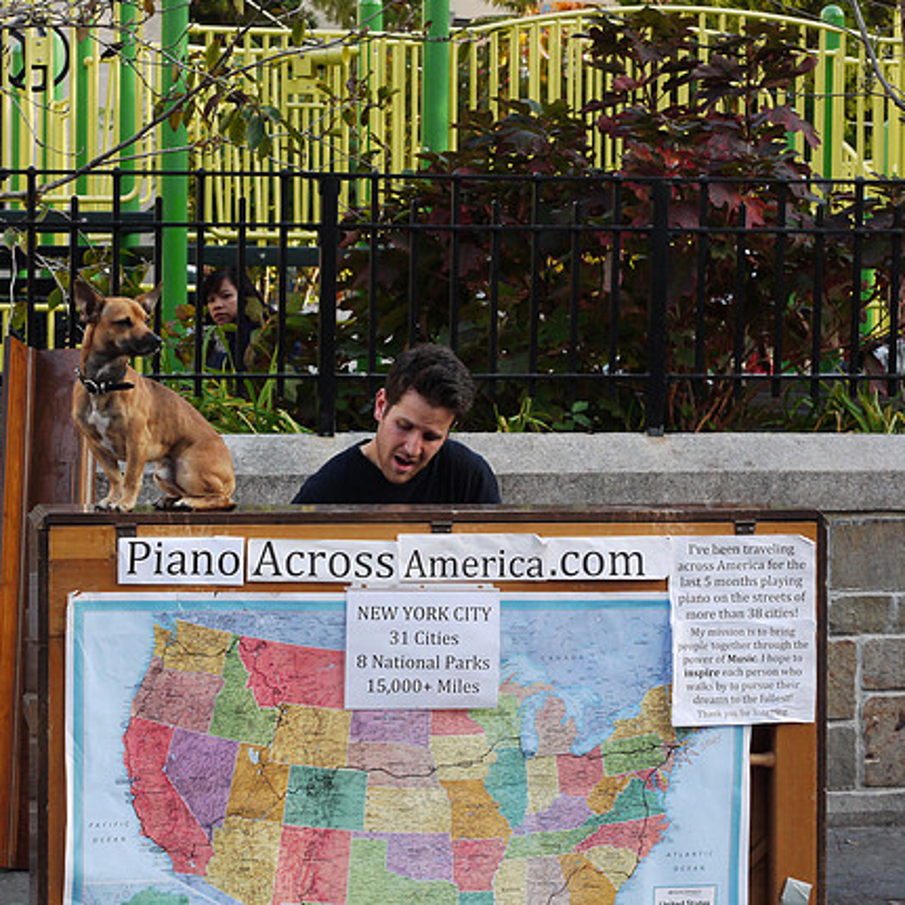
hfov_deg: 16.3
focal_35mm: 107
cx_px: 359
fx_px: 3165
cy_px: 452
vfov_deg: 16.3
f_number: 6.3
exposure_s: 1/200
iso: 400
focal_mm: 45
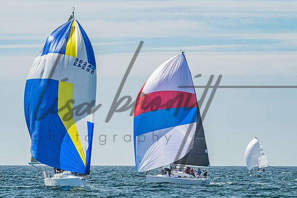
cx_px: 185
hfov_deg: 6.2
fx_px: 2760
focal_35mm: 334
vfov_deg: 4.1
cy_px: 98
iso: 400
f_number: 10
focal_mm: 200
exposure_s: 1/640
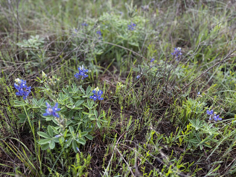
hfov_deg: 67.3
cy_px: 88
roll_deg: -6.1
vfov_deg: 53.1
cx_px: 118
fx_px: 177
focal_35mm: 26
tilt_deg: -38.2
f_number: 1.6
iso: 40
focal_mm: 5.96
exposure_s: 1/209
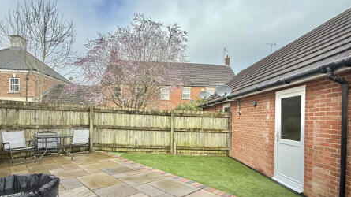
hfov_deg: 86.6
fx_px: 186
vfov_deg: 55.3
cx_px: 180
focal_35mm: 20
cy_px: 121
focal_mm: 2.22
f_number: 2.2
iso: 64
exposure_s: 1/564
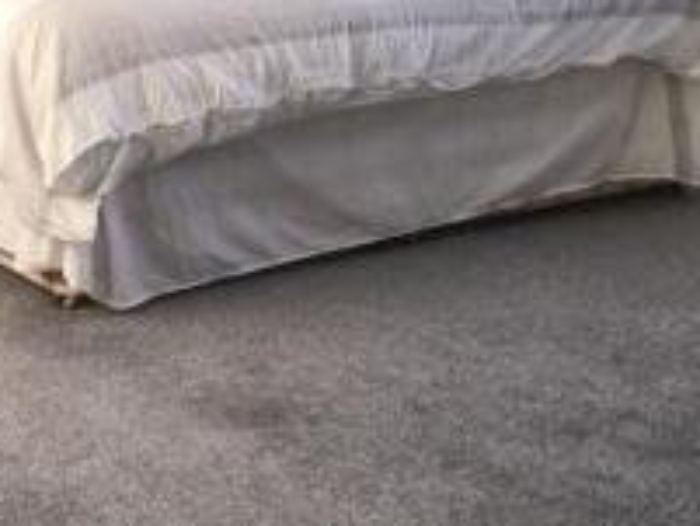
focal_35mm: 84
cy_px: 113
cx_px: -68
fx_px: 1700
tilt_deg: -10.5
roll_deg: +0.6
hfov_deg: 22.0
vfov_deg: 17.5
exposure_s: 1/100
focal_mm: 4.15
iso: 40
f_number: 2.2
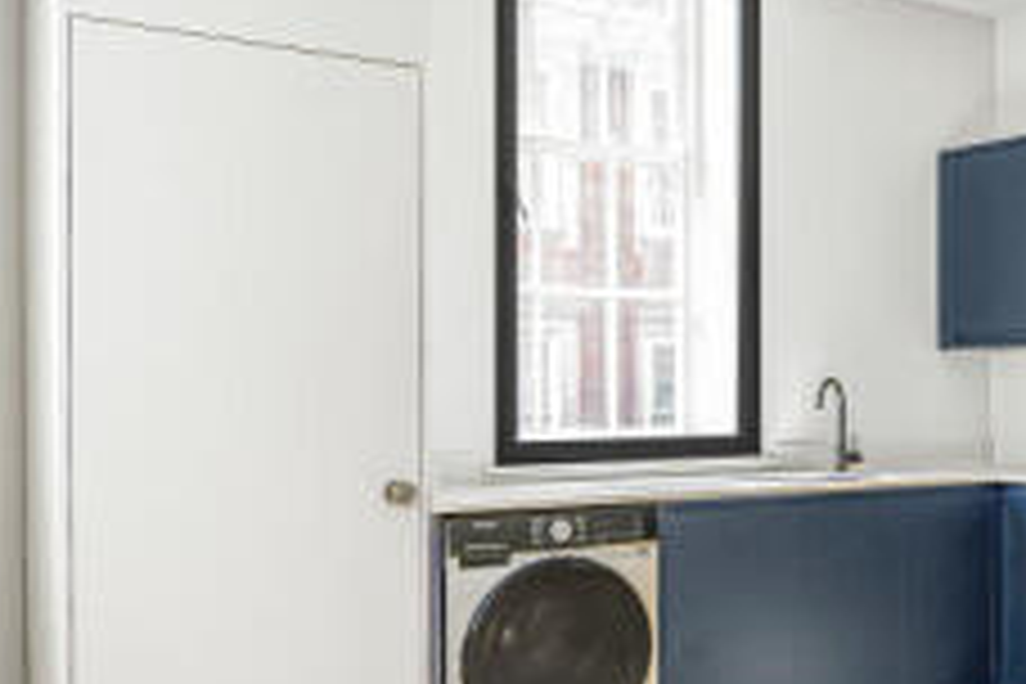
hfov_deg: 38.4
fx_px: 1311
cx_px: 1006
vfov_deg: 29.1
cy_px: 425
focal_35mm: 46
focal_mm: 16
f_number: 11
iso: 100
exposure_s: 1/30
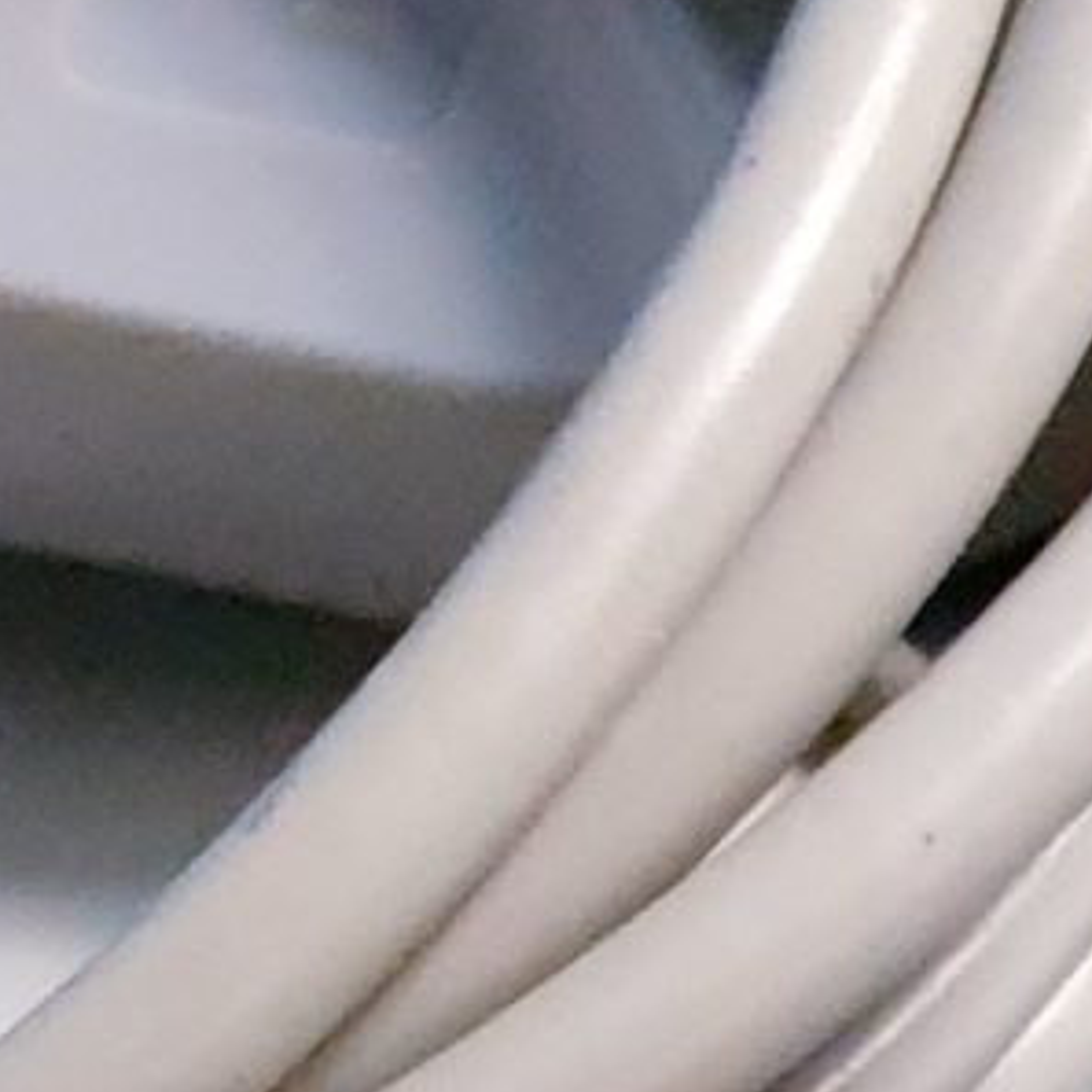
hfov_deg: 8.5
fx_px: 7067
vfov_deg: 7.6
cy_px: 3386
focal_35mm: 198
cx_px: 2015
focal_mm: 4.3
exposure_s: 1/100
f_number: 2.4
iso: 250
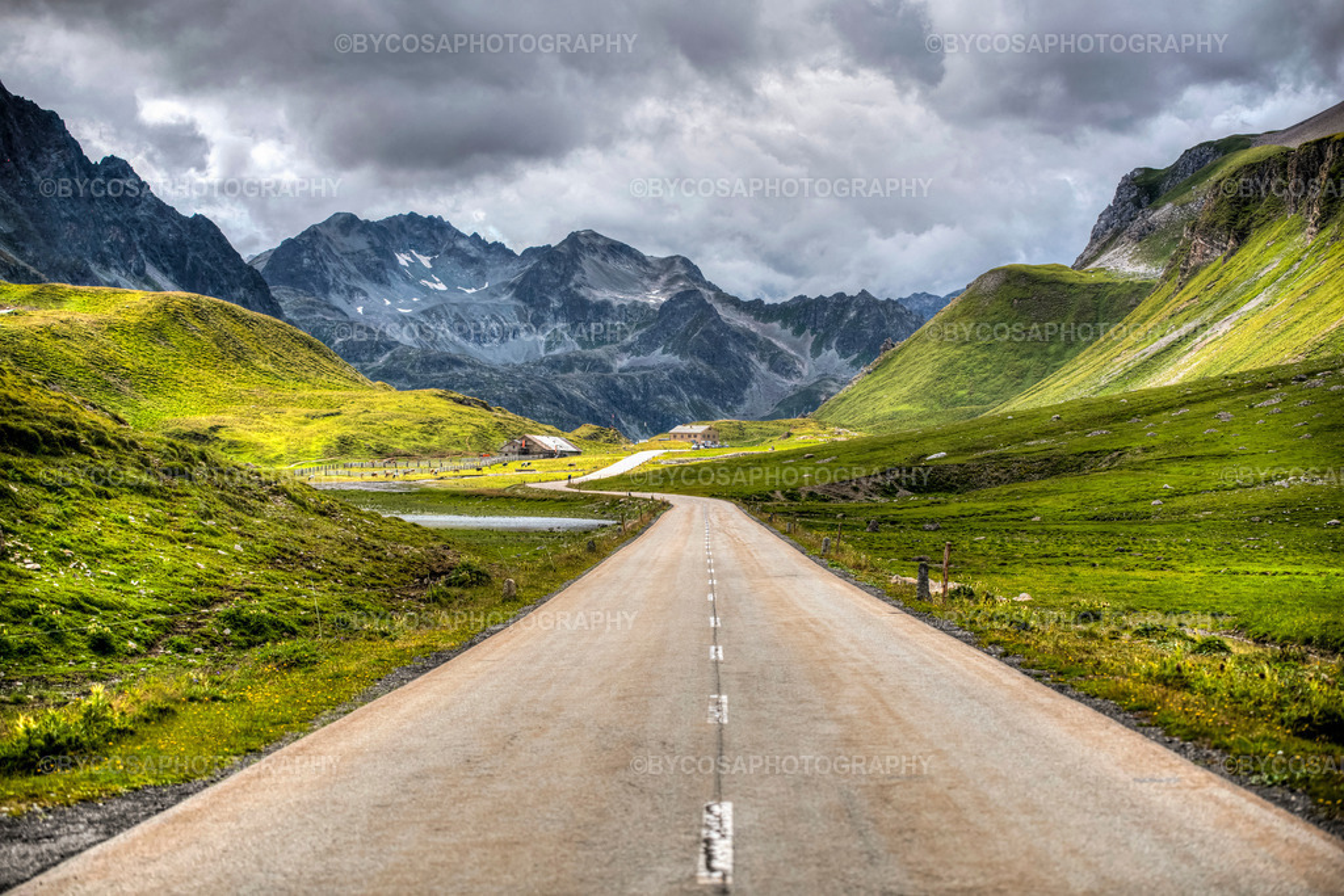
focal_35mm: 70
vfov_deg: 19.5
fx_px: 2614
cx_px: 672
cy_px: 448
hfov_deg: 28.8
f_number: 2.8
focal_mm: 70
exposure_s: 1/4000
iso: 125
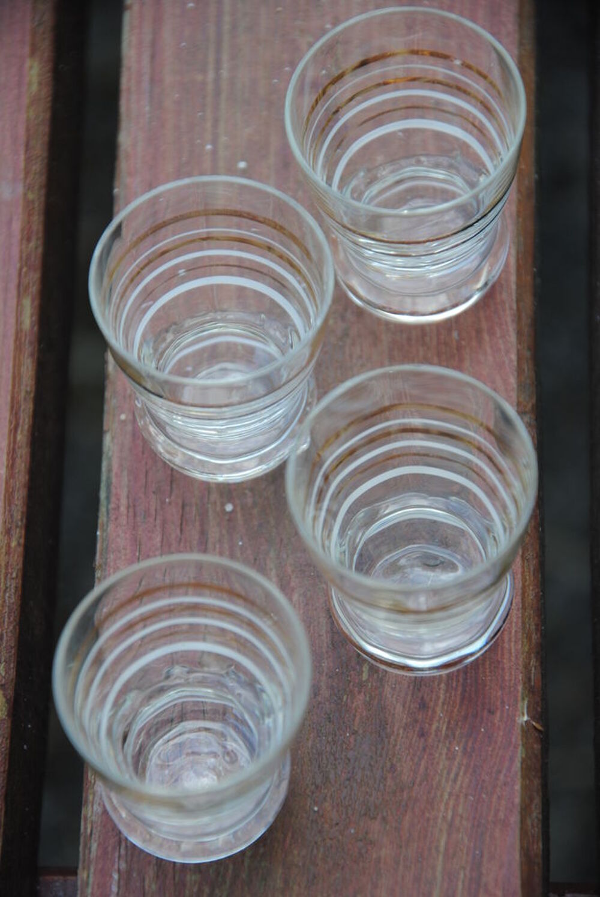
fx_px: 3928
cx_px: 300
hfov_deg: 8.7
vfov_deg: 13.0
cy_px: 448
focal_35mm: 158
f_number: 5.6
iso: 200
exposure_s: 1/160
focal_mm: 105
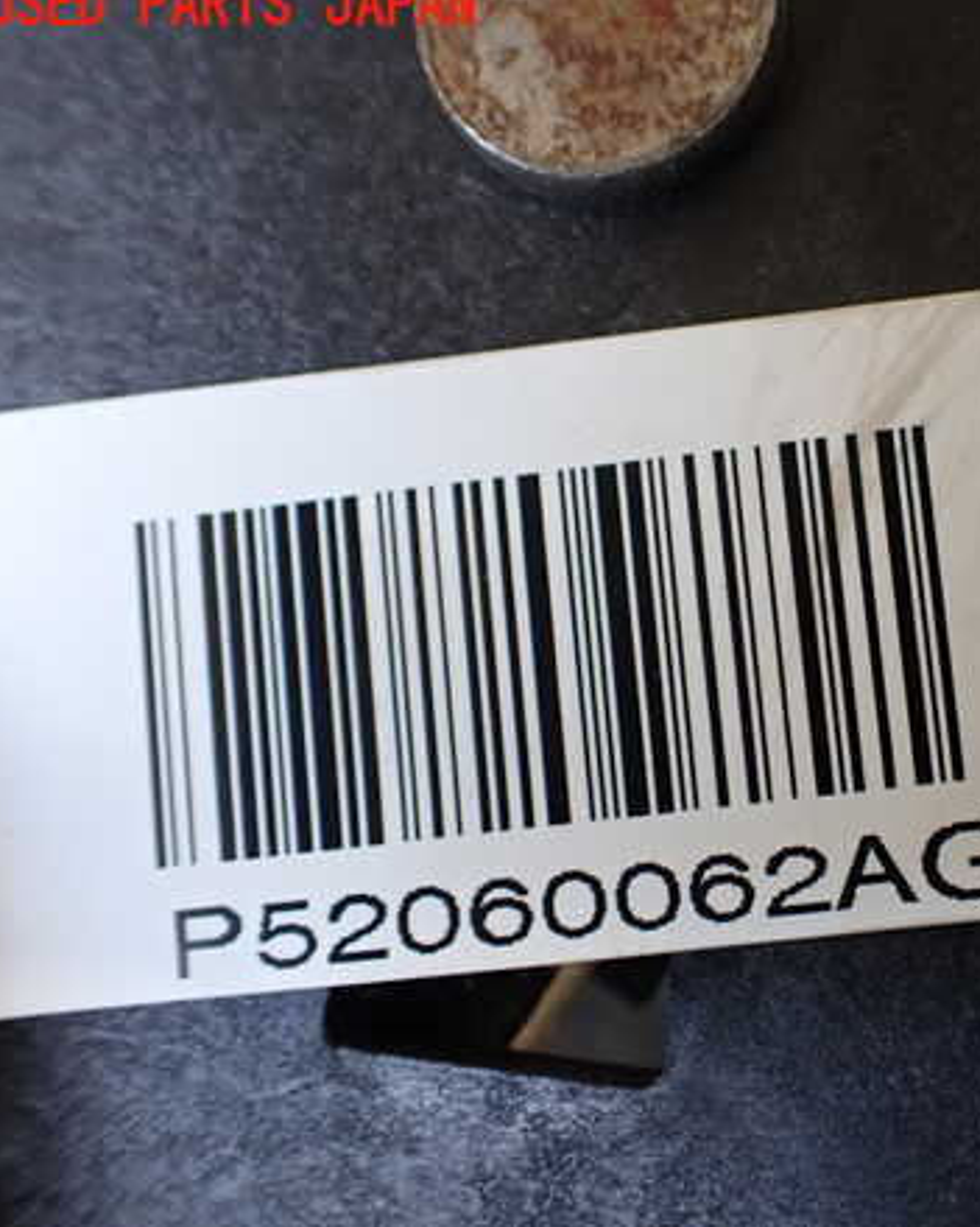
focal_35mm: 40
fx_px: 1451
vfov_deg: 45.8
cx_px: 807
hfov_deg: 35.9
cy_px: 601
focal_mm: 5.4
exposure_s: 1/125
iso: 200
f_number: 2.3
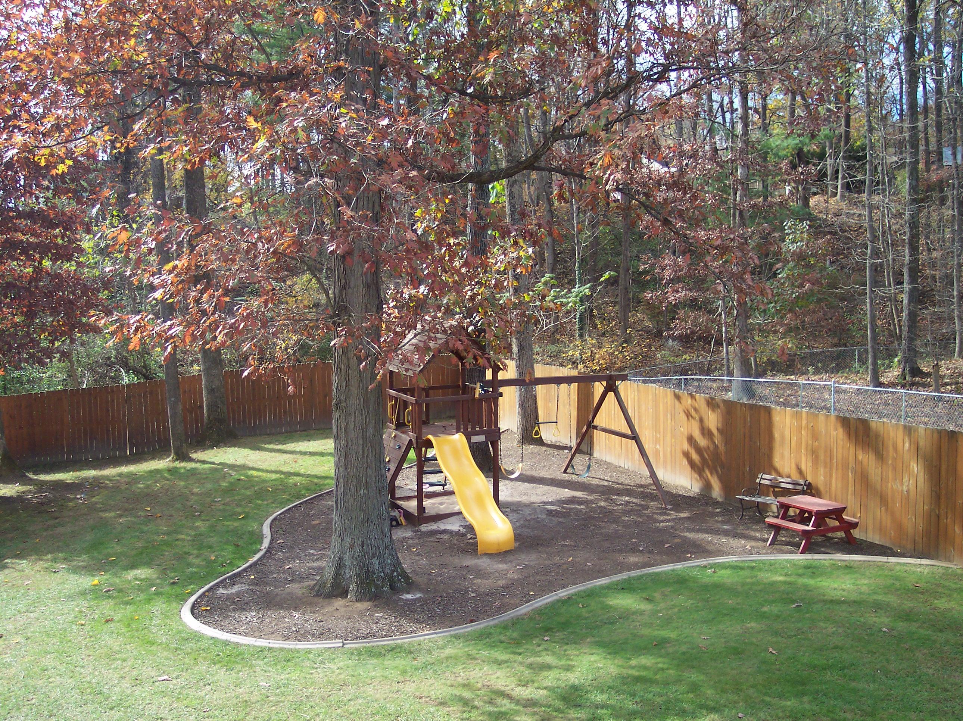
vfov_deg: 37.7
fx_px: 1057
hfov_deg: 49.0
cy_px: 360
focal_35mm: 38
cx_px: 482
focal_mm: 8
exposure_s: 1/350
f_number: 2.8
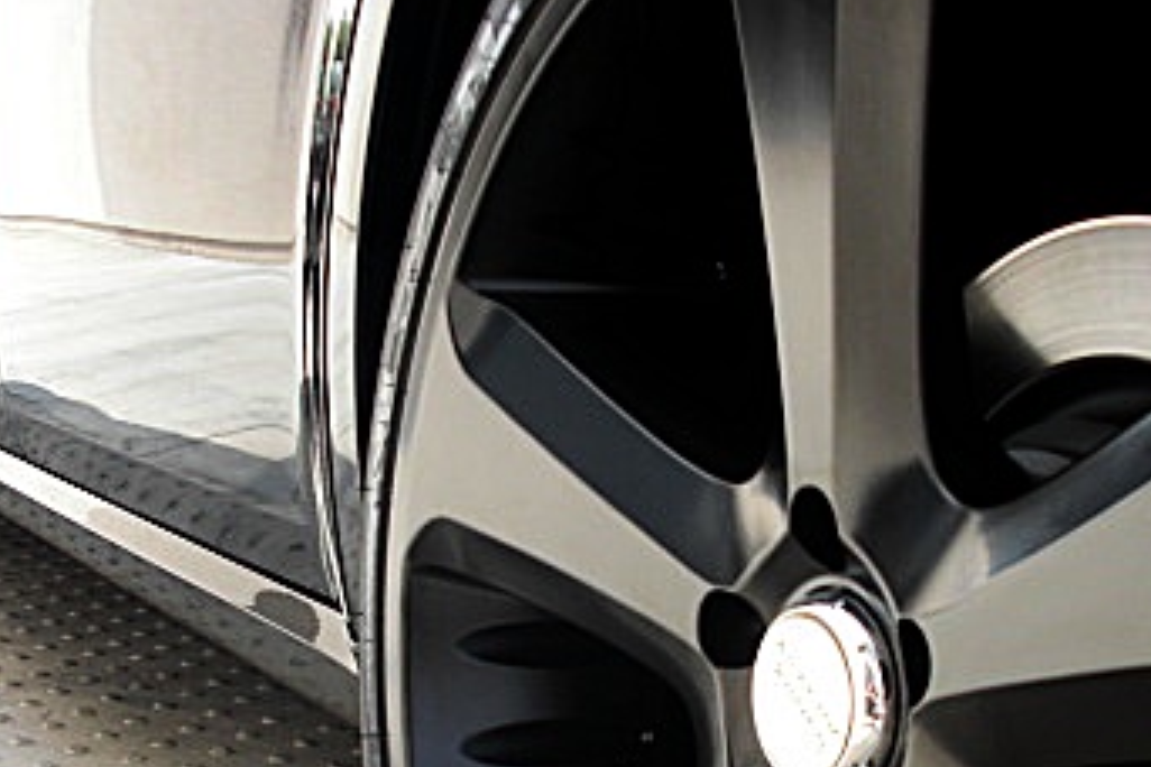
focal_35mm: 70
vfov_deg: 19.2
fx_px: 2238
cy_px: 666
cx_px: 613
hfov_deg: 28.8
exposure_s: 1/200
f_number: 2.8
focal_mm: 6.3
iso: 50
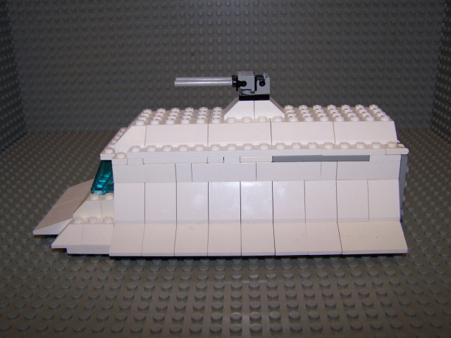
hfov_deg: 49.0
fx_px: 495
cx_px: 226
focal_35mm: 38
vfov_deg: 37.7
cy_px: 169
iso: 140
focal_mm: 6.3
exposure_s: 1/60
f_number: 2.8
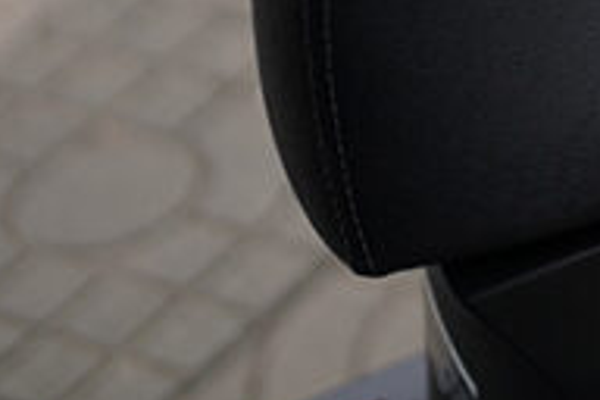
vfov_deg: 5.0
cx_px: 1512
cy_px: -614
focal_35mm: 266
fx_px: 4433
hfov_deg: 7.2
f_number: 1.4
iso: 160
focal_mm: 50
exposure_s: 1/2000
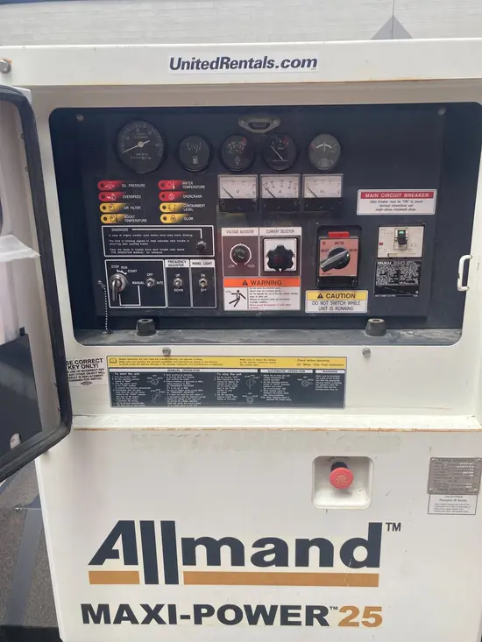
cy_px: 321
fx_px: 520
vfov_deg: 63.4
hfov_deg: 49.8
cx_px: 241
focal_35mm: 28
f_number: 1.8
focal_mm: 3.99
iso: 20
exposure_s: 1/1156
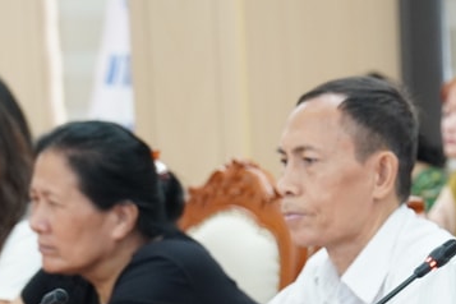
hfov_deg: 7.7
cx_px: 493
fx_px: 3356
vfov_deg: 5.2
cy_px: 353
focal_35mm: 265
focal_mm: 70
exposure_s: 1/125
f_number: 4.5
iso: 1600
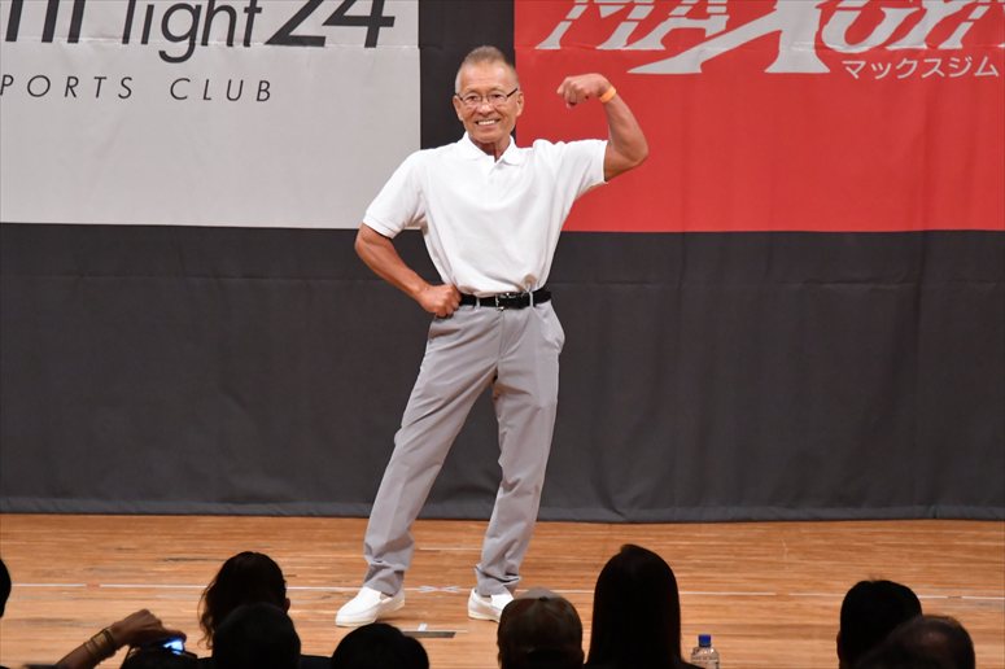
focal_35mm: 285
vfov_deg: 4.8
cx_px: 502
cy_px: 334
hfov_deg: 7.2
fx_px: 7952
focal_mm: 190
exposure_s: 1/400
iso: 6400
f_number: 5.6
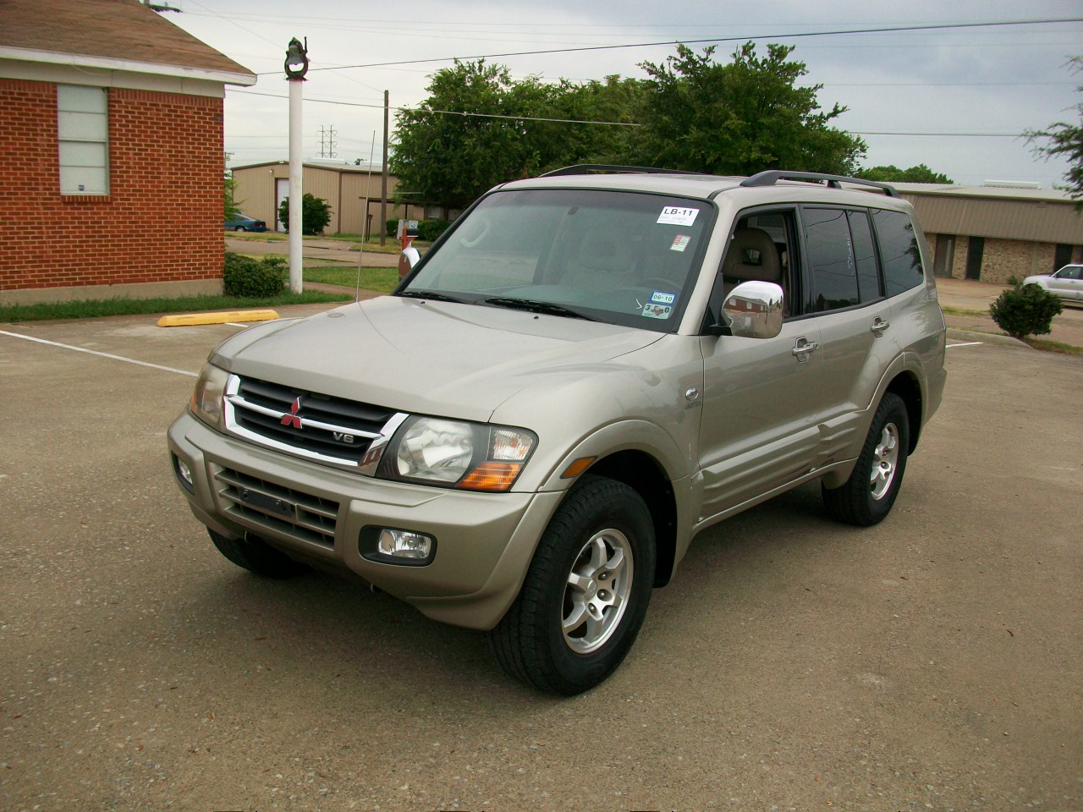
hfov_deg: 56.8
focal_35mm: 32
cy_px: 406
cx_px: 542
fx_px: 1001
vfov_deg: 44.2
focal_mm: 5.7
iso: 64
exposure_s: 1/640
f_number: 2.8
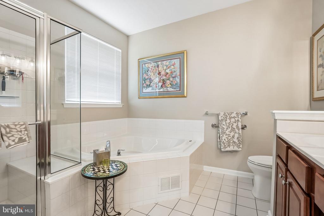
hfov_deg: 96.7
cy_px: 108
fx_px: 144
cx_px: 162
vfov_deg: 73.8
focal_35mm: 16
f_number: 8
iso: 400
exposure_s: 1/13
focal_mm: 16
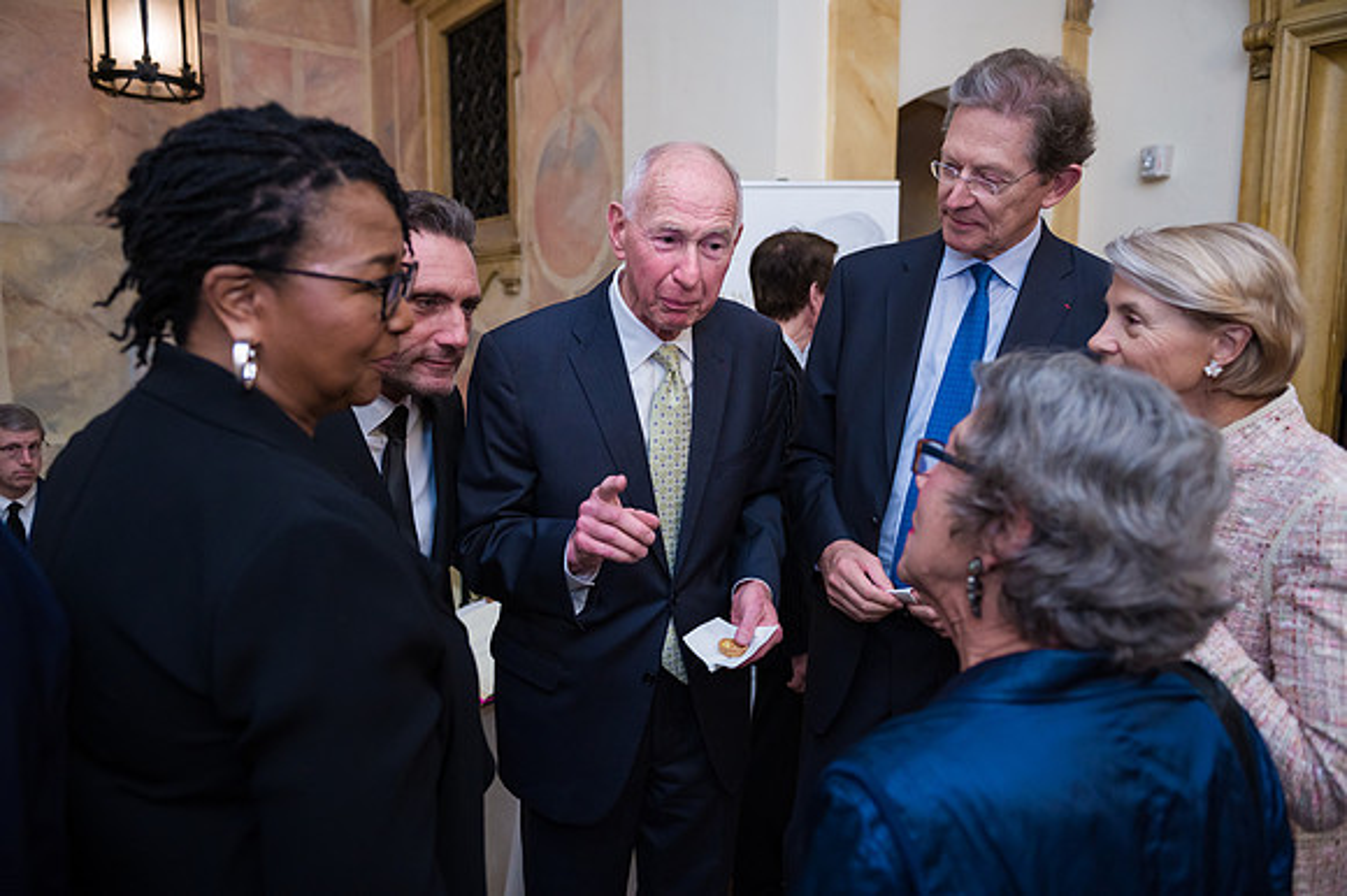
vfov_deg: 53.0
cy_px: 448
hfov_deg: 73.7
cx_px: 674
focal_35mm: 24
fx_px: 898
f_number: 3.2
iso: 1600
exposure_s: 1/200
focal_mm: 24
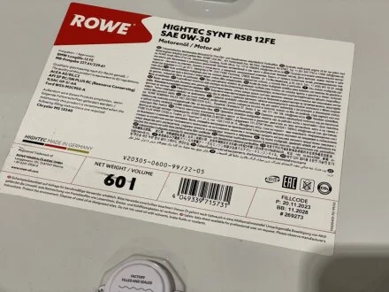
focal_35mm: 52
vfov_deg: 28.0
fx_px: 584
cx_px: 194
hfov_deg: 36.8
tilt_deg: -59.7
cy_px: 146
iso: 200
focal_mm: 6
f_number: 2
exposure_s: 1/50
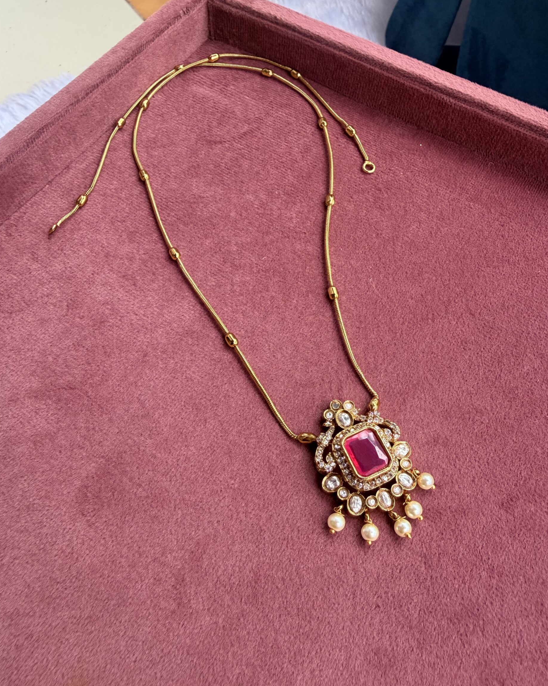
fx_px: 527
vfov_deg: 66.0
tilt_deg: -60.0
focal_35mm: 26
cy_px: 364
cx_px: 272
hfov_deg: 54.9
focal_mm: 2.22
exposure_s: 1/121
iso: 125
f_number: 2.2
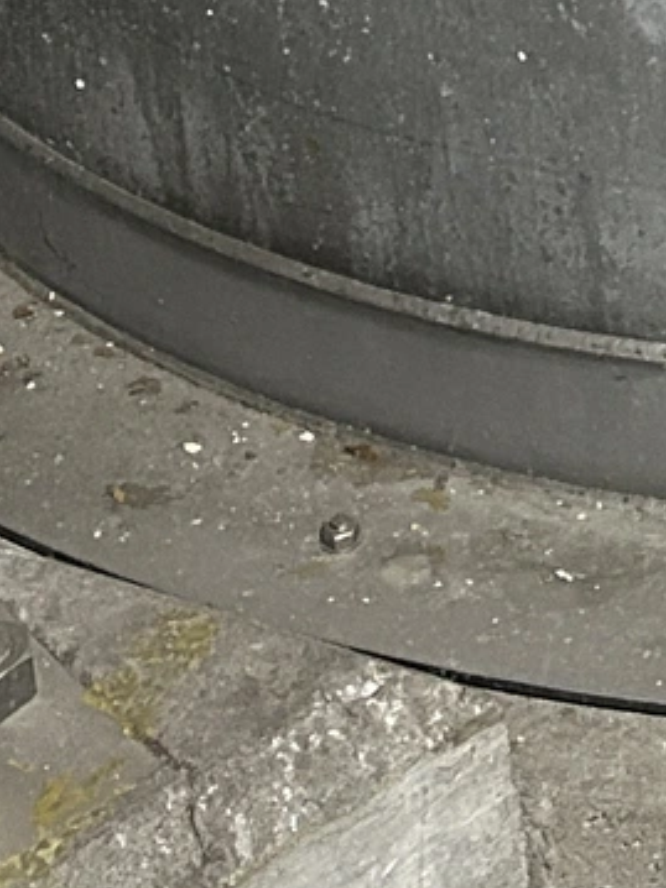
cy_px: -994
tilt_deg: -15.8
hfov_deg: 9.7
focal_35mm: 145
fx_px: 3722
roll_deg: +0.8
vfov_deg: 11.9
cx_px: 1198
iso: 500
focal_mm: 5.7
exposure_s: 1/60
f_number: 1.5
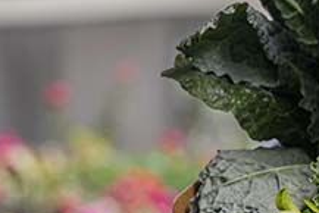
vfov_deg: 4.4
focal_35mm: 310
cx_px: 669
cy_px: 138
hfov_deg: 6.4
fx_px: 2749
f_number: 4.5
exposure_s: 1/400
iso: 100
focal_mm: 70
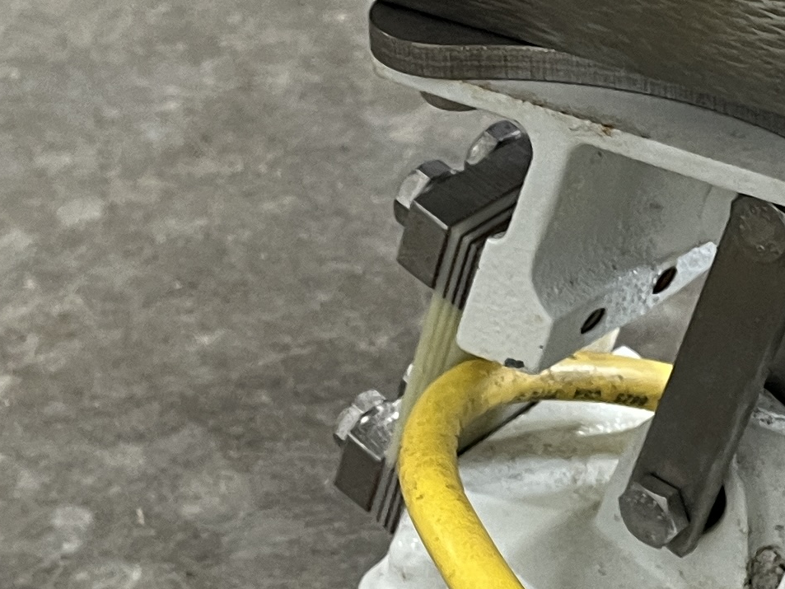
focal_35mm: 110
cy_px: 267
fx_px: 2495
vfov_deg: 13.5
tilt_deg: -30.8
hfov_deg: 17.8
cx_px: 568
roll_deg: +2.8
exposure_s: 1/60
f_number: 1.6
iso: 200
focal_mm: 5.1
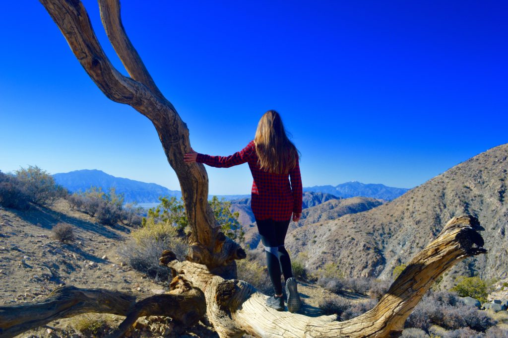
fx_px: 423
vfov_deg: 43.5
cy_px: 169
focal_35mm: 30
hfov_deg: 62.0
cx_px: 254
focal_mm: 20
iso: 100
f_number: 8
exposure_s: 1/320
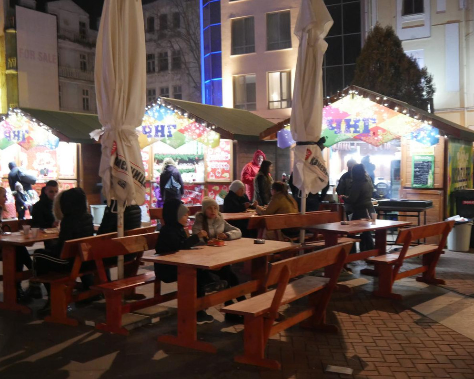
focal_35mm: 46
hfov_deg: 40.3
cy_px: 190
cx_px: 232
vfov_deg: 32.7
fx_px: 645
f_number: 4.4
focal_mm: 22
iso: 3200
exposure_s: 1/15
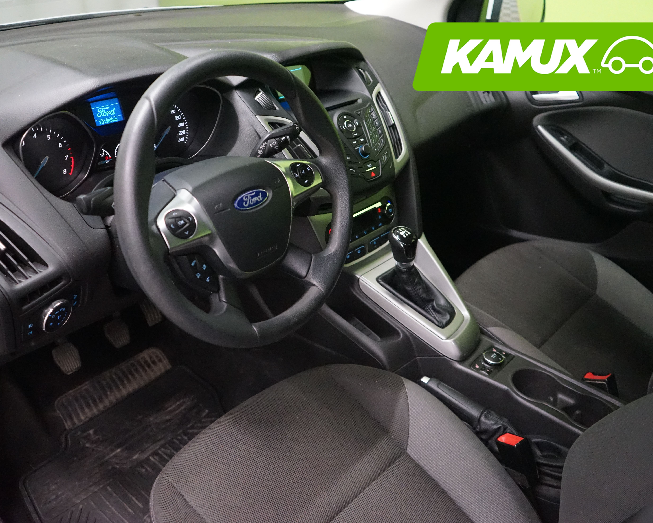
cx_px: 313
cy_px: 262
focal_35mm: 32
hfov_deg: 55.6
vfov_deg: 45.8
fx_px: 618
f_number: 3.5
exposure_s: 1/80
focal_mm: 28
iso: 6400
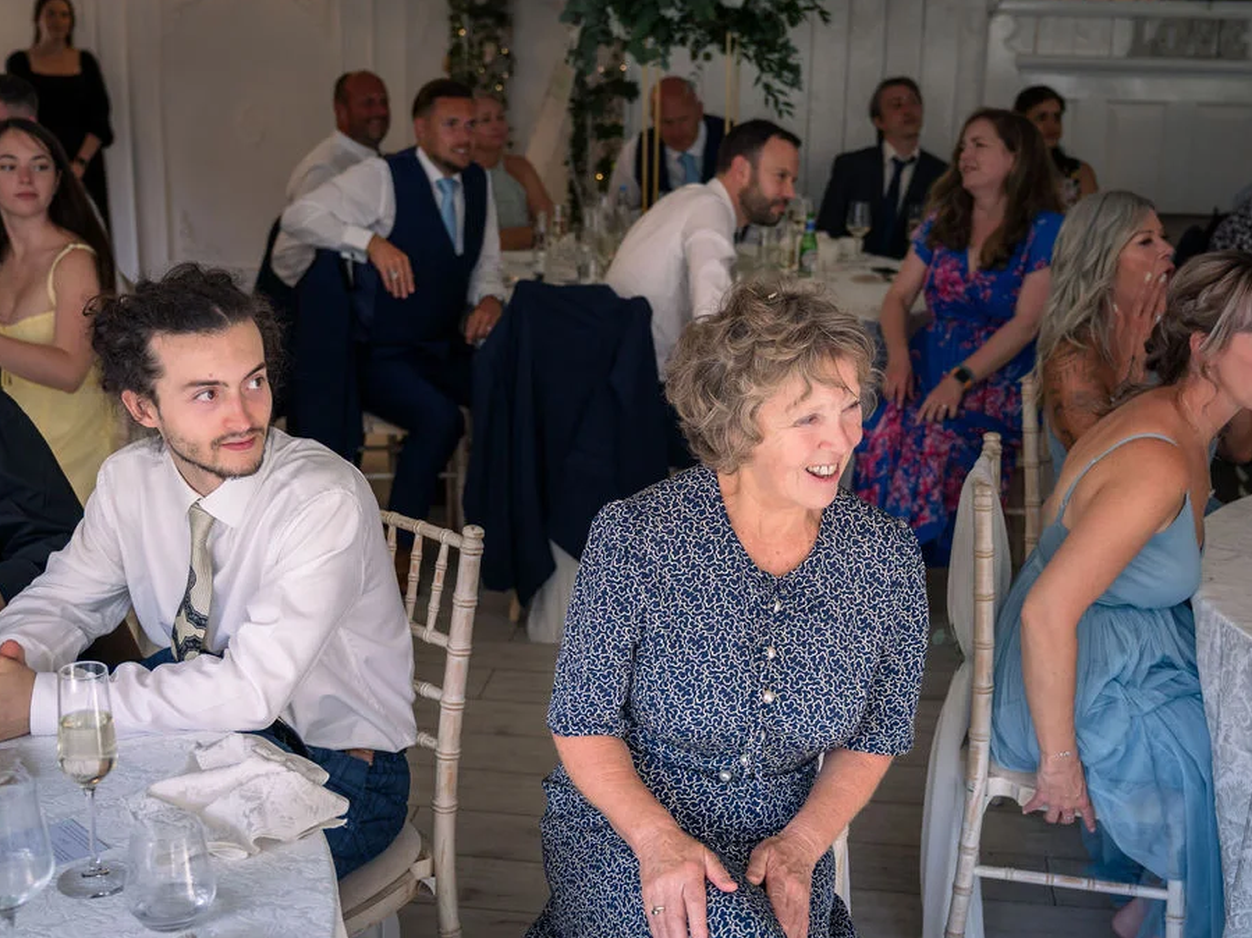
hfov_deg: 41.2
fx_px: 1664
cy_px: 468
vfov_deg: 31.5
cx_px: 653
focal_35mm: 46
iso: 250
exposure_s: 1/200
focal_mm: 28
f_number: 2.8
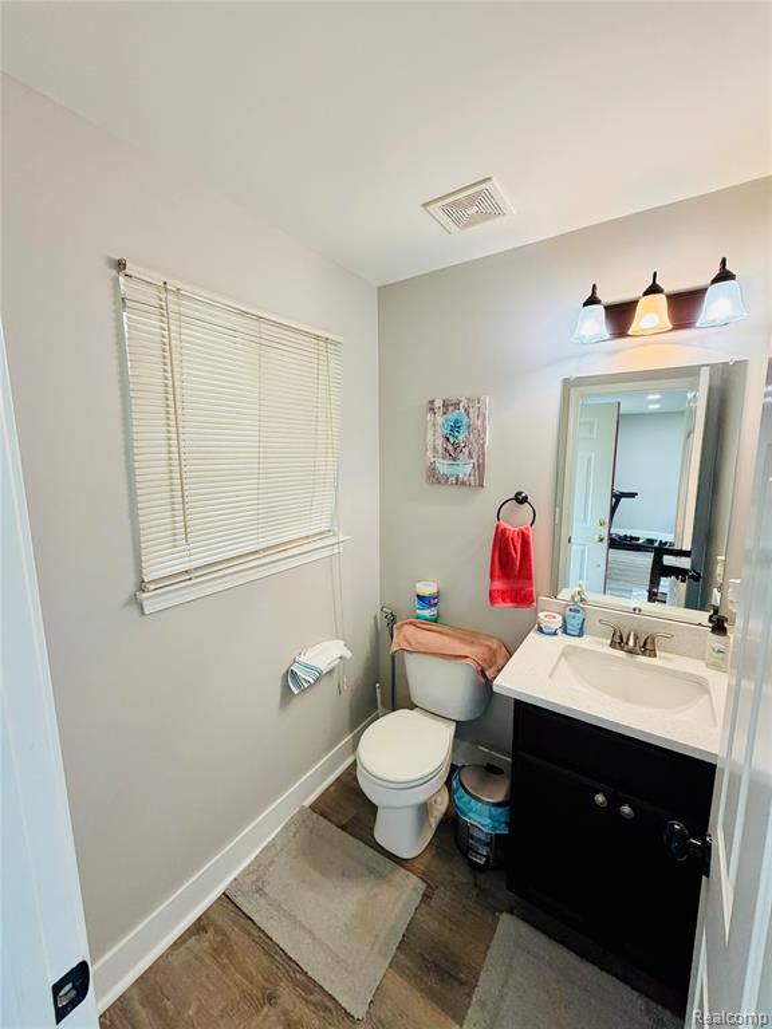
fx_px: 416
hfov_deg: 85.7
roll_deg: -0.3
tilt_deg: -6.7
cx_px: 386
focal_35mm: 14
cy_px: 514
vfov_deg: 102.1
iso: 250
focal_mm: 2.22
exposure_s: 1/120
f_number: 2.2
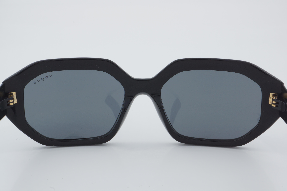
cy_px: 96
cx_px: 144
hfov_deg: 33.4
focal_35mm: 60
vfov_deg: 22.6
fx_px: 478
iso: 100
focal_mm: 40
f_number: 32
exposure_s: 1/4
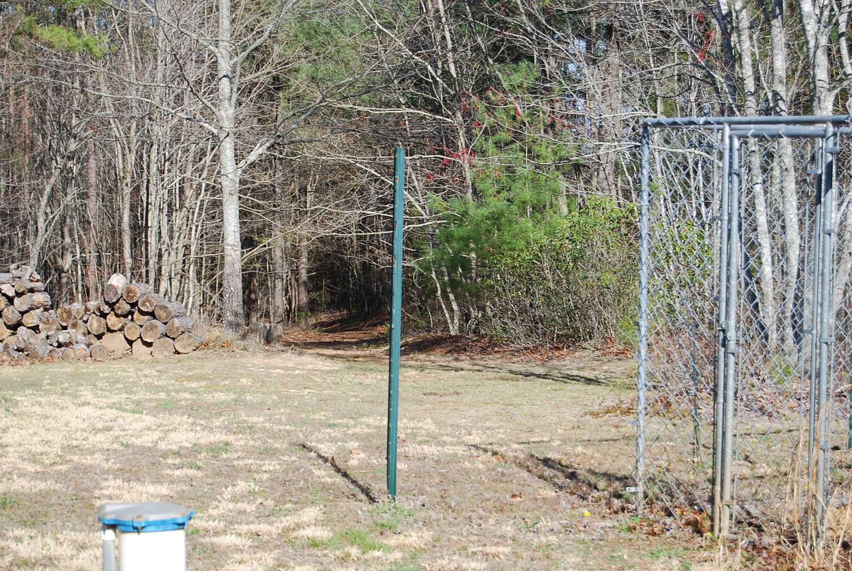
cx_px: 426
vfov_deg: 16.6
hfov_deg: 24.6
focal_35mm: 82
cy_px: 286
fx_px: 1955
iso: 100
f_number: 7.1
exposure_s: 1/200
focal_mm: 55
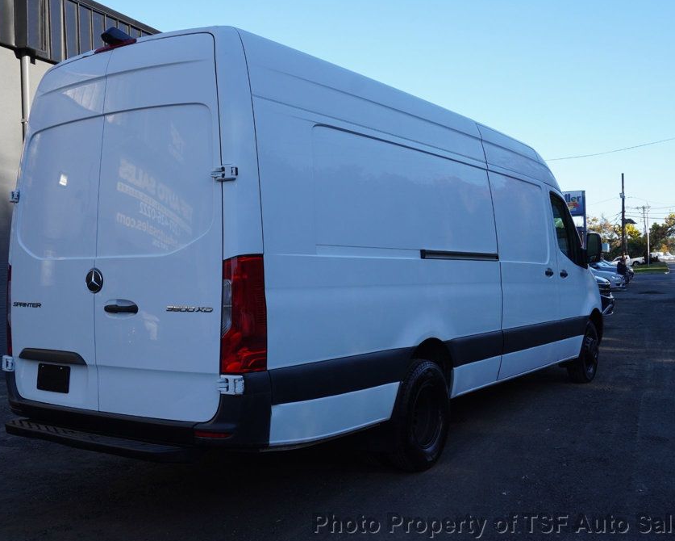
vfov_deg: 37.7
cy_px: 273
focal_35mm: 40
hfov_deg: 46.2
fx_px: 791
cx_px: 328
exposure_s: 1/250
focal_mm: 23
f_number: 9
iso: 320
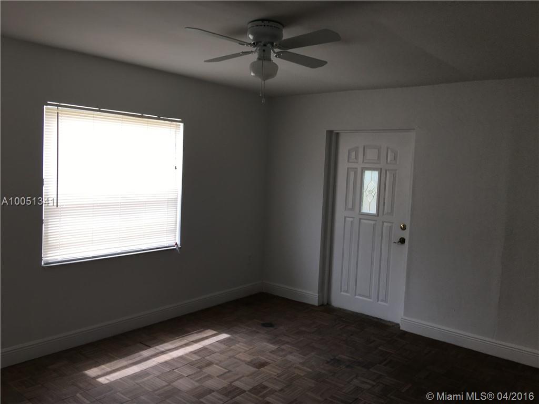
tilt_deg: -3.0
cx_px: 270
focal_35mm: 29
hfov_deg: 61.7
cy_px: 202
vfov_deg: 48.2
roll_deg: -1.8
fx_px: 452
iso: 25
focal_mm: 4.15
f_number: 2.2
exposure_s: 1/60
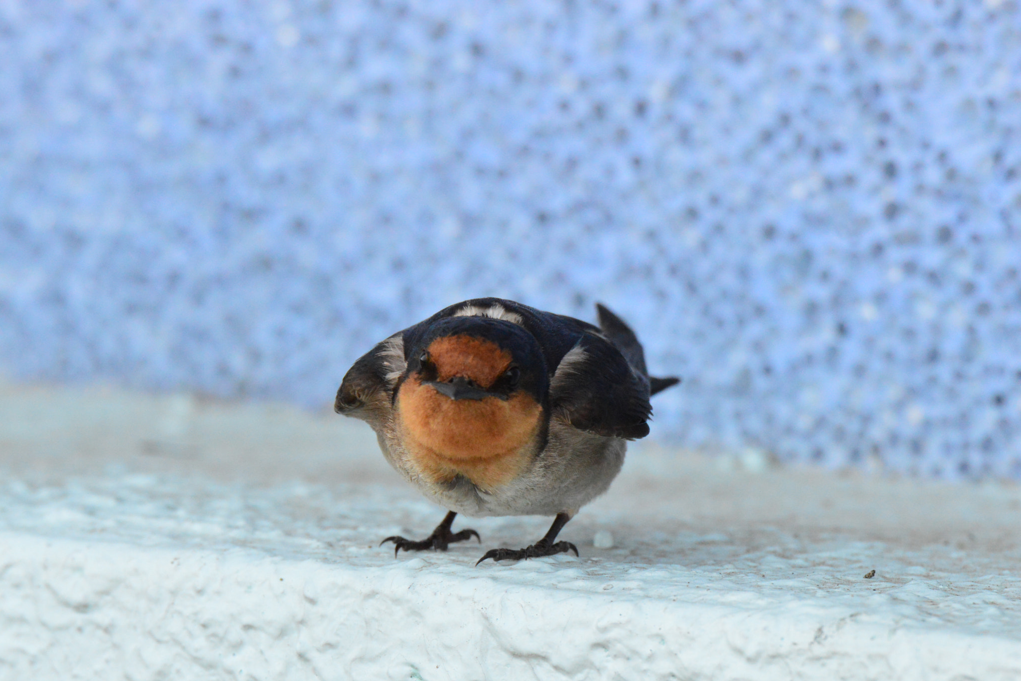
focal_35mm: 903
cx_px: 510
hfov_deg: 2.3
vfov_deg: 1.5
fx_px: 25608
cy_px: 340
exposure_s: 1/1000
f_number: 10
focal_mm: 600
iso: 3200
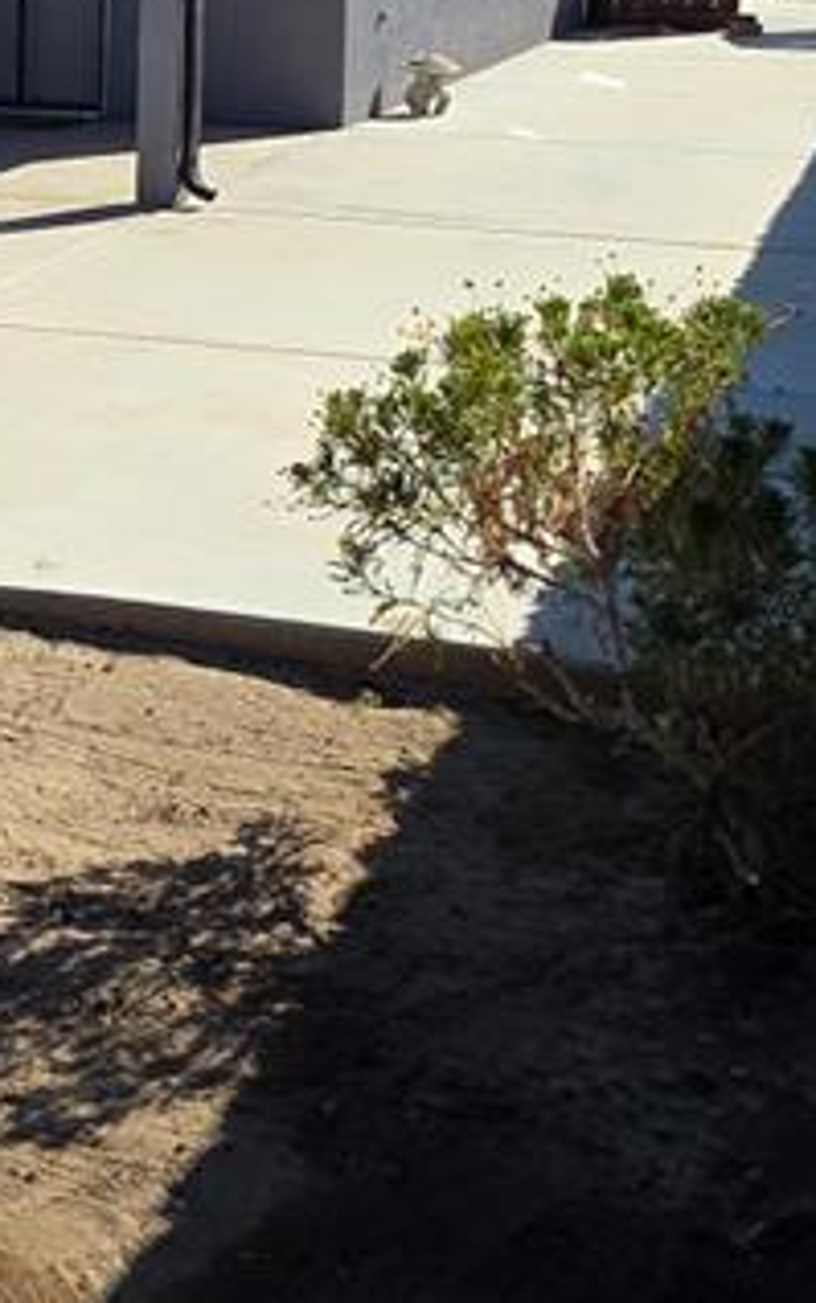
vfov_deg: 30.8
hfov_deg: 18.7
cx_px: -211
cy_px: 291
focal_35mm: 65
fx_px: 2311
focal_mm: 2.2
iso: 40
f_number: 1.9
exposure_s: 1/1819
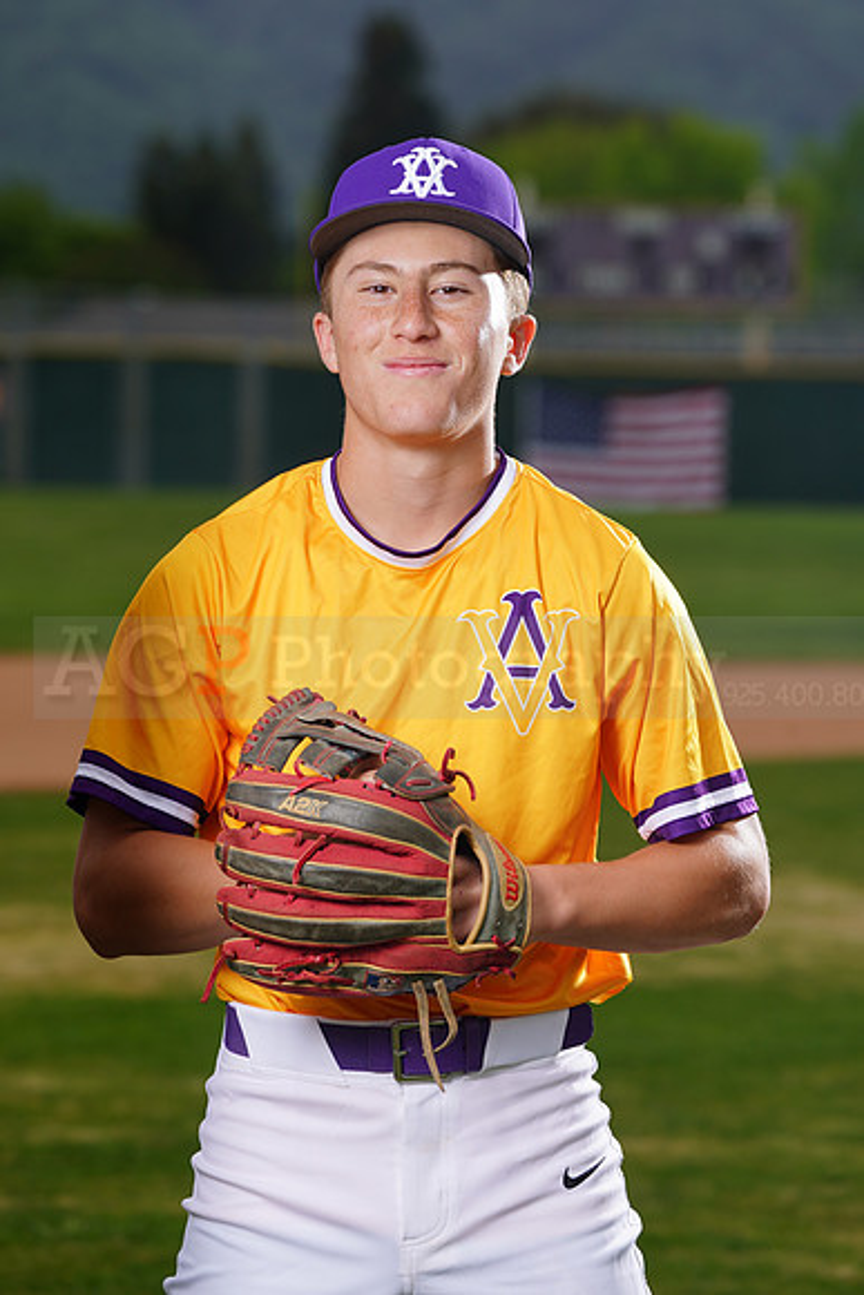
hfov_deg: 6.6
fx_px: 7519
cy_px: 648
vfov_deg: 9.8
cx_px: 432
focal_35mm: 209
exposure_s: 1/250
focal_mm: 209
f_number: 8
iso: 100
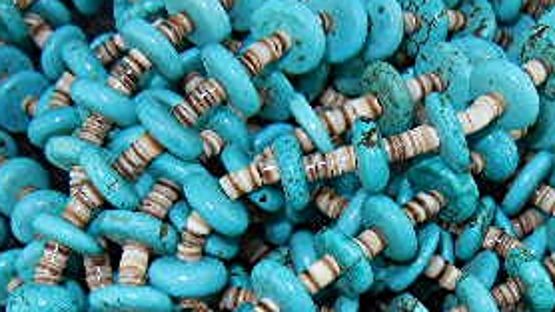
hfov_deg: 18.9
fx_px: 1662
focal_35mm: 113
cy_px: 346
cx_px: 391
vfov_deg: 10.6
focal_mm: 8.1
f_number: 3.8
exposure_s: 1/30
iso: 255
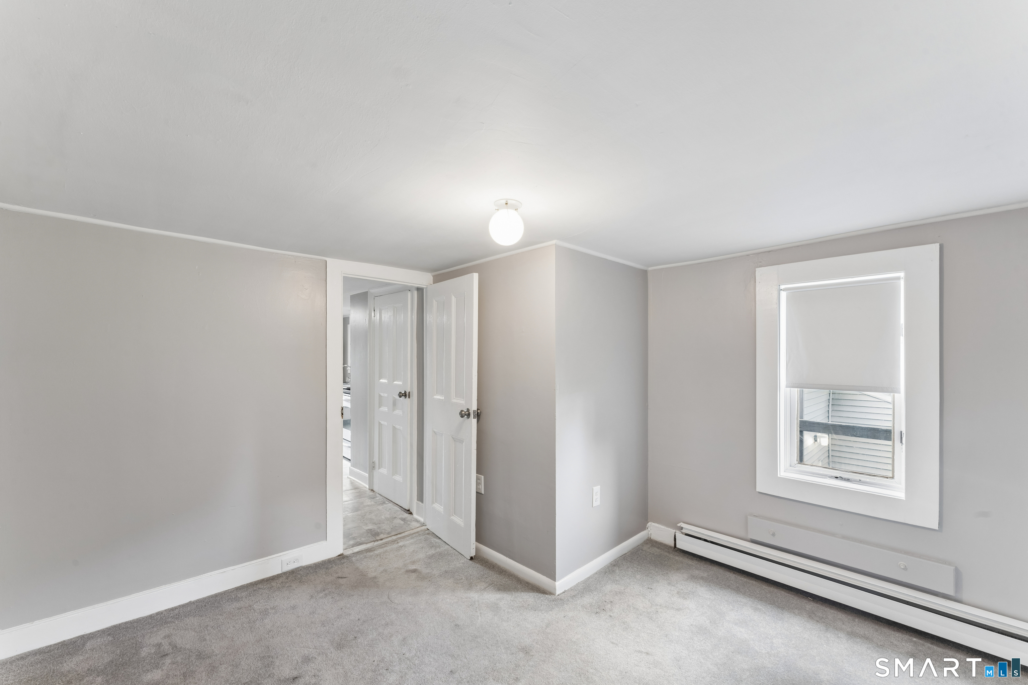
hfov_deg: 104.3
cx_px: 514
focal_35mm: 14
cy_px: 342
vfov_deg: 81.2
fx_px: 400
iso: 400
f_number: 13
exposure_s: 1/2.5
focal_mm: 14
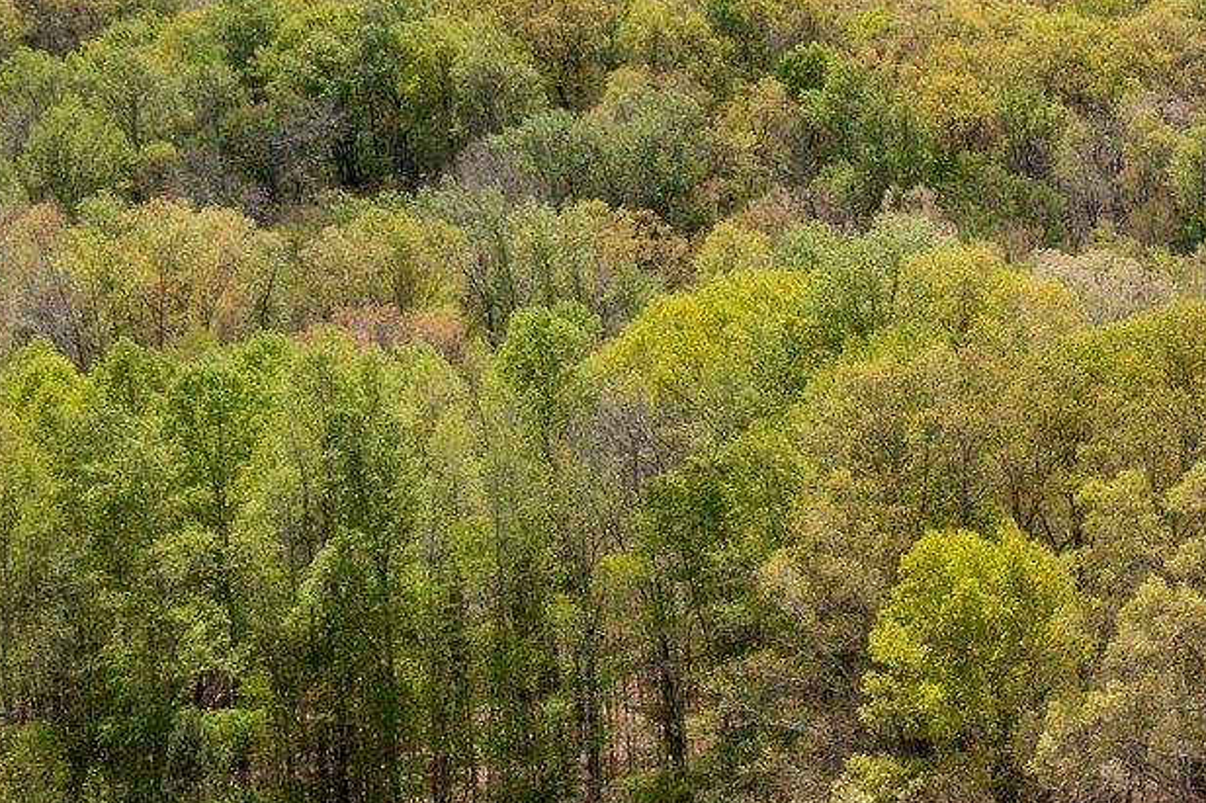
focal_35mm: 93
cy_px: 531
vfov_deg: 14.7
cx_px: 1822
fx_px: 3114
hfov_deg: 19.1
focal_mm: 10.26
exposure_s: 1/500
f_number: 6.3
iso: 100
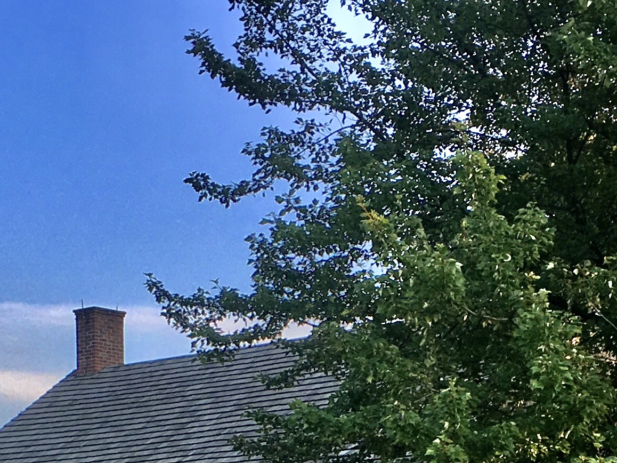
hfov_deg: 19.4
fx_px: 1800
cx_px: 382
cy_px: 616
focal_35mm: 101
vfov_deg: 14.0
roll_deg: +1.4
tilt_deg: +3.5
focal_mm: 4.15
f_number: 2.2
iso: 25
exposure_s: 1/509
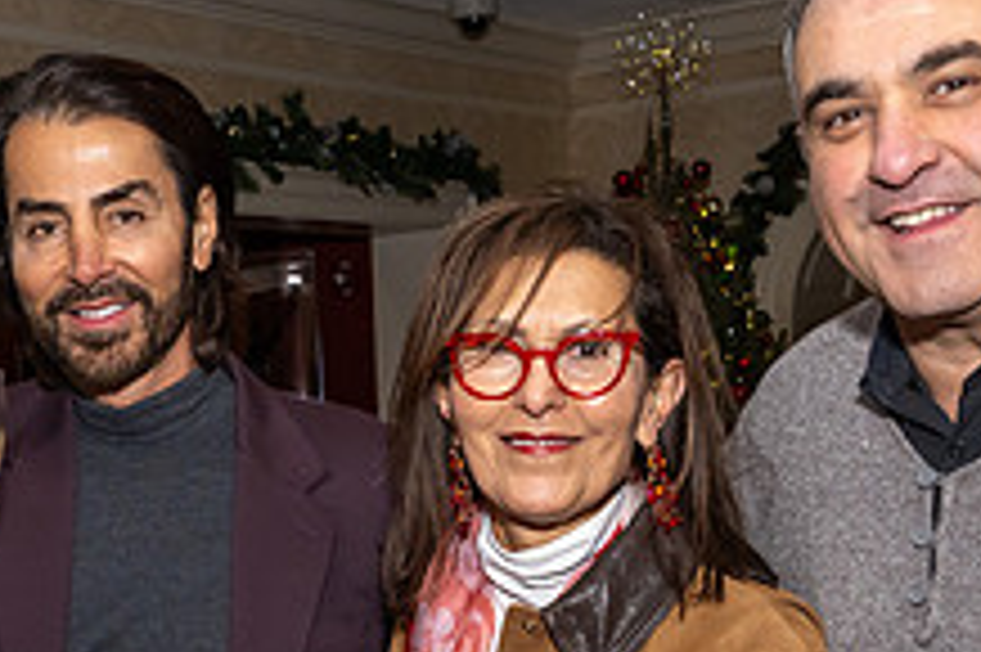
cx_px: 186
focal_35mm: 81
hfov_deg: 24.6
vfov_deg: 16.4
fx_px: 2206
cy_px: 700
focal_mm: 18
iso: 640
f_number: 9
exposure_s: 1/250
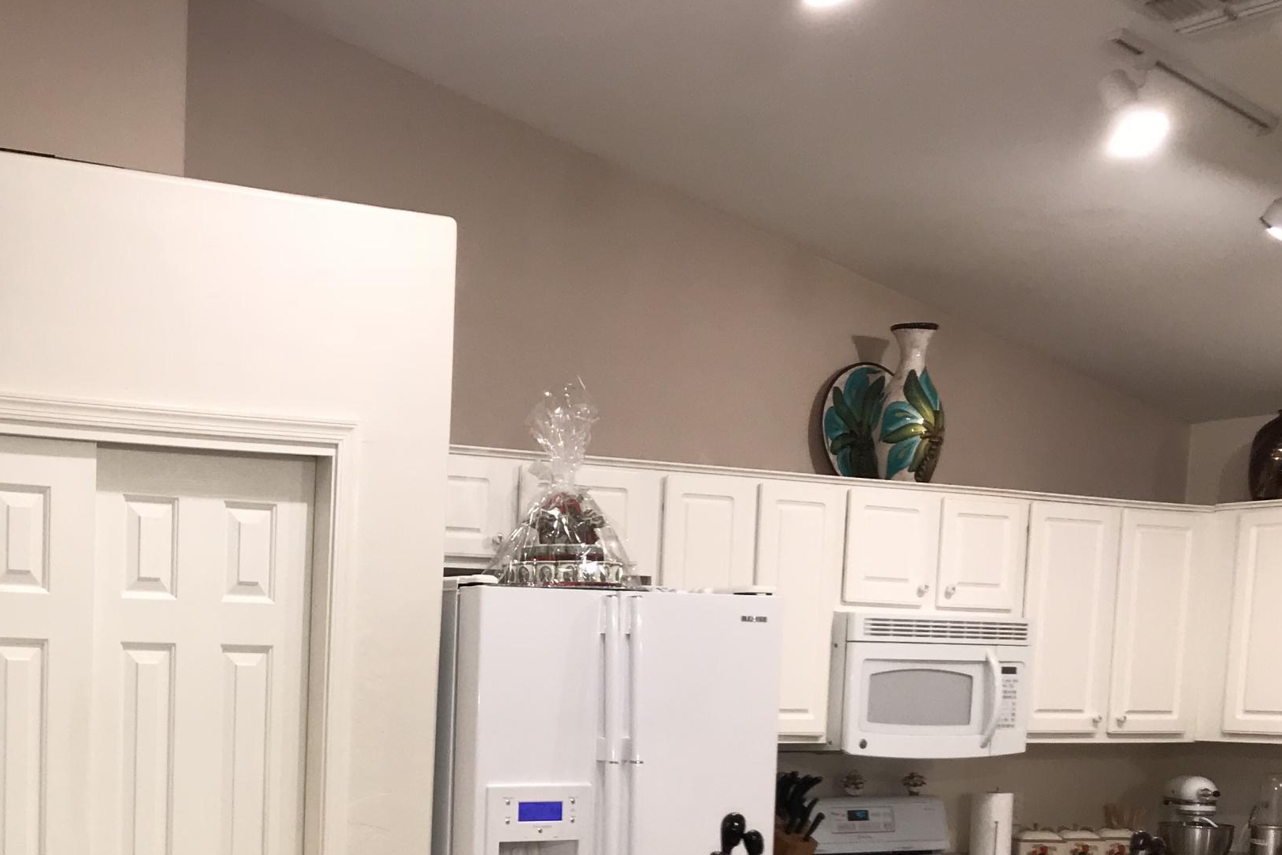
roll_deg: -1.0
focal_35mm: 54
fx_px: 1923
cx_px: 147
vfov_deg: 23.9
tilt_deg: -5.8
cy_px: 876
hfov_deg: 34.9
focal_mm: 3.99
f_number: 1.8
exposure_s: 1/30
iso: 25
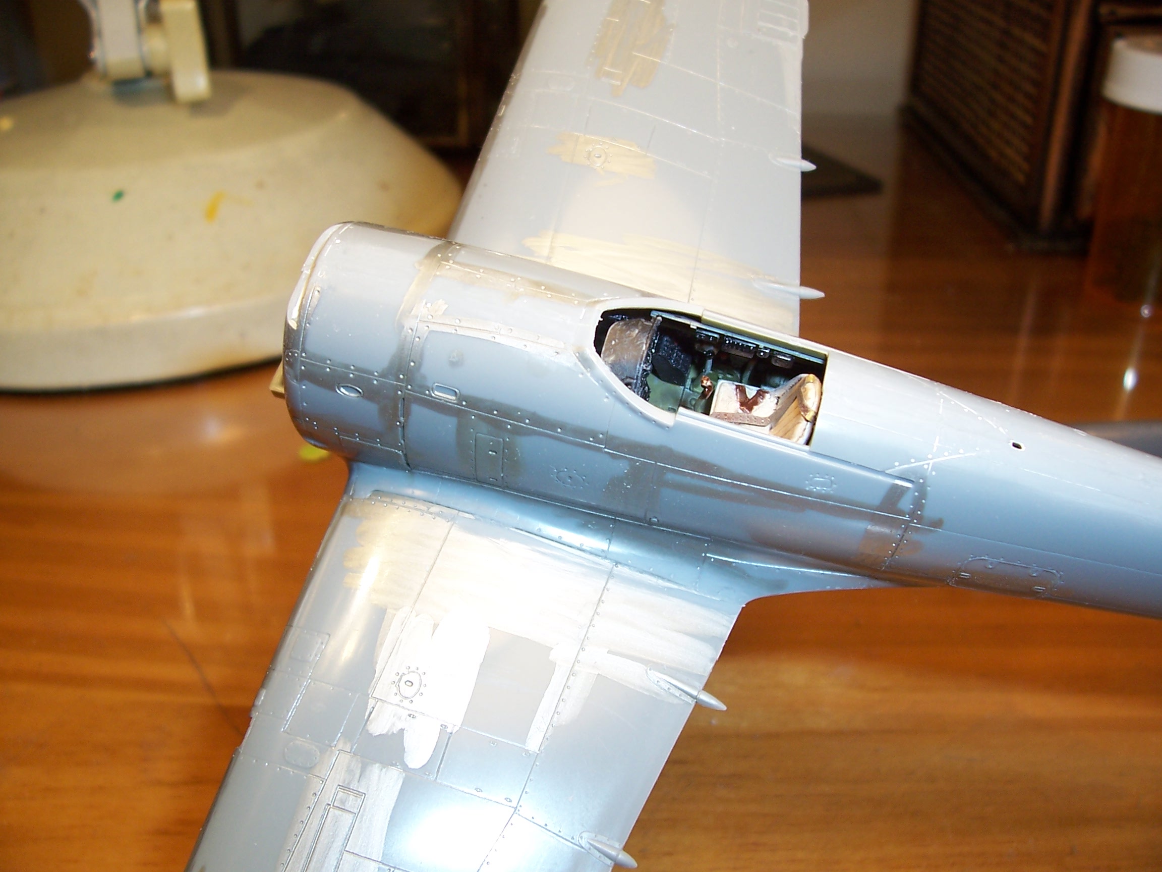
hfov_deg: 54.0
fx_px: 1141
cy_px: 436
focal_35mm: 34
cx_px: 581
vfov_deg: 41.8
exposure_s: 1/180
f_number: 2.7
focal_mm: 5.6
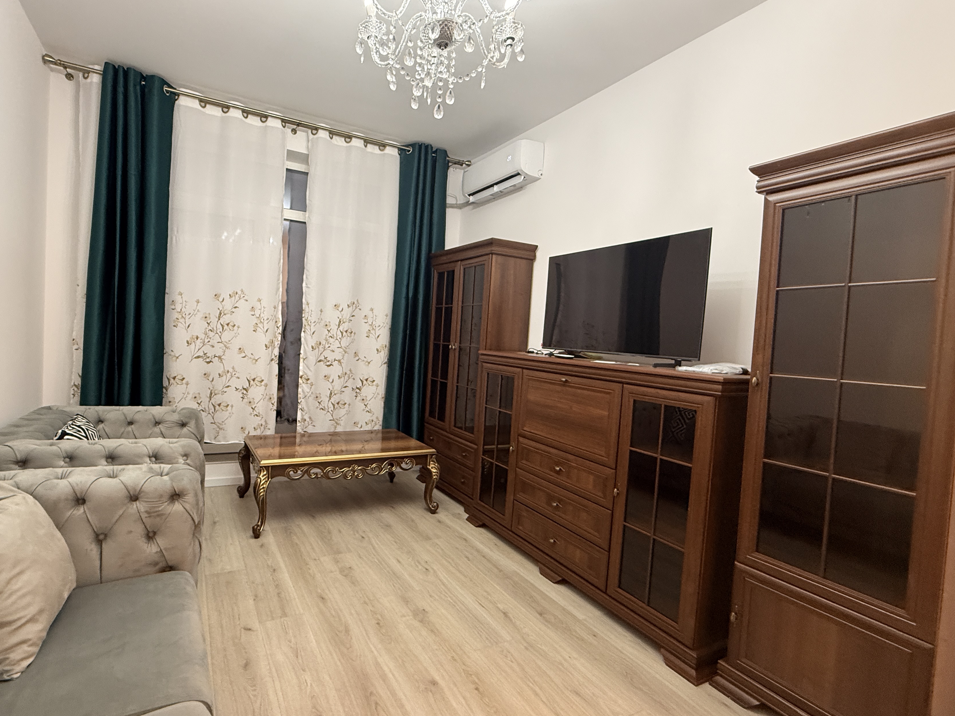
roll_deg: -4.1
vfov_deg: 74.7
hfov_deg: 90.2
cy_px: 357
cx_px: 399
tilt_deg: -2.9
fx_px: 469
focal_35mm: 17
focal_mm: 2.22
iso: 320
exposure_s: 1/50
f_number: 2.2
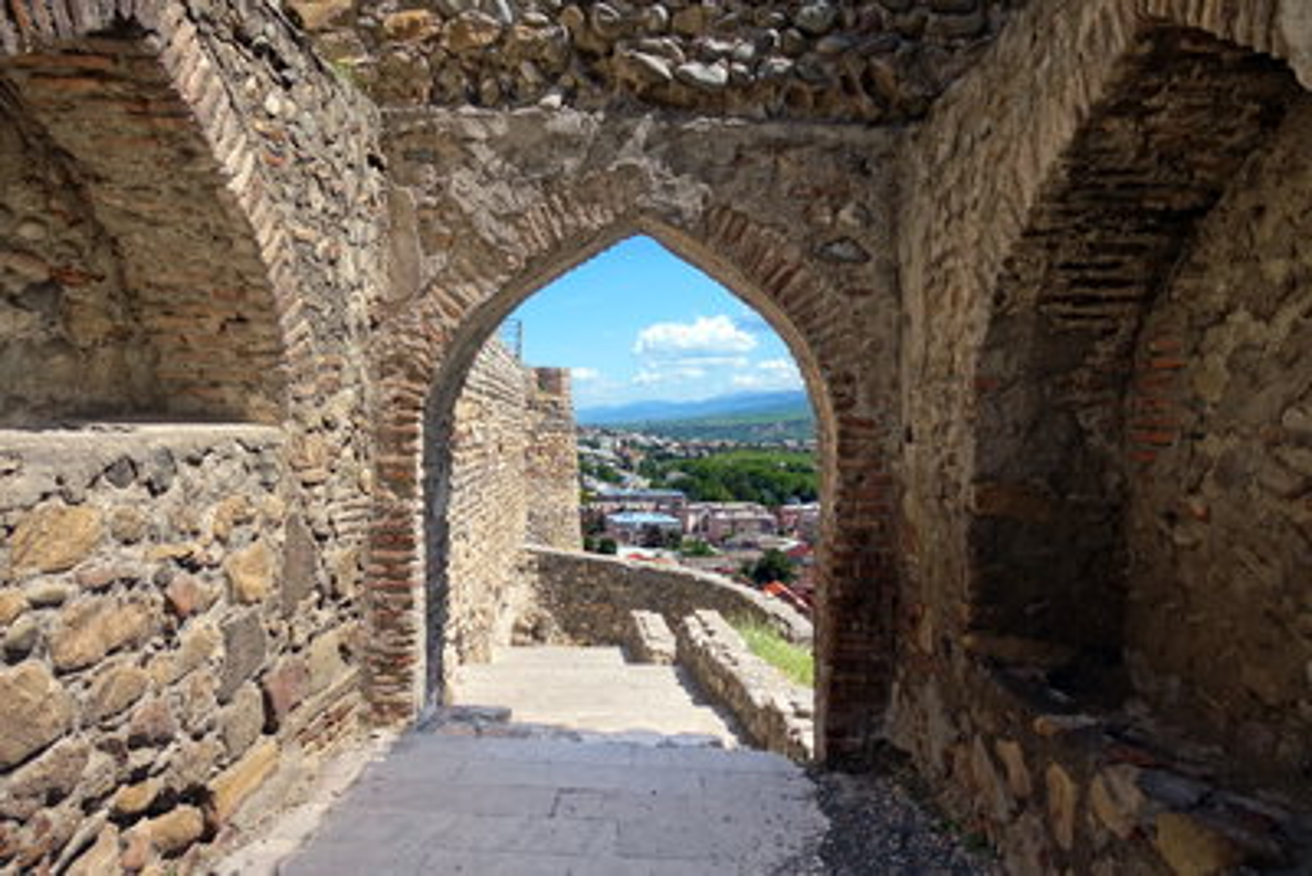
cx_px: 656
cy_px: 438
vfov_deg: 53.2
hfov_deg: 73.7
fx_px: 875
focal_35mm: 24
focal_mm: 8.8
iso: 100
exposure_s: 1/2000
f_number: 3.2
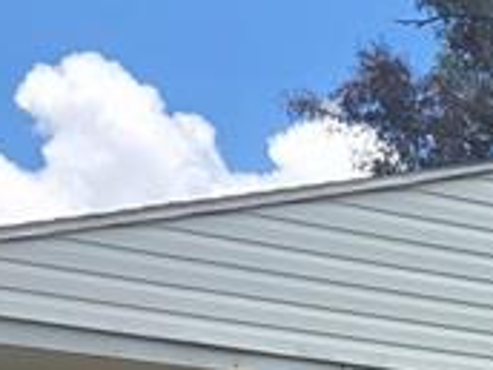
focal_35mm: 137
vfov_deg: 10.0
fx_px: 1951
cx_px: 765
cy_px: 754
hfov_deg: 13.5
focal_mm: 5.4
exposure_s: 1/1365
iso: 25
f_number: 1.8
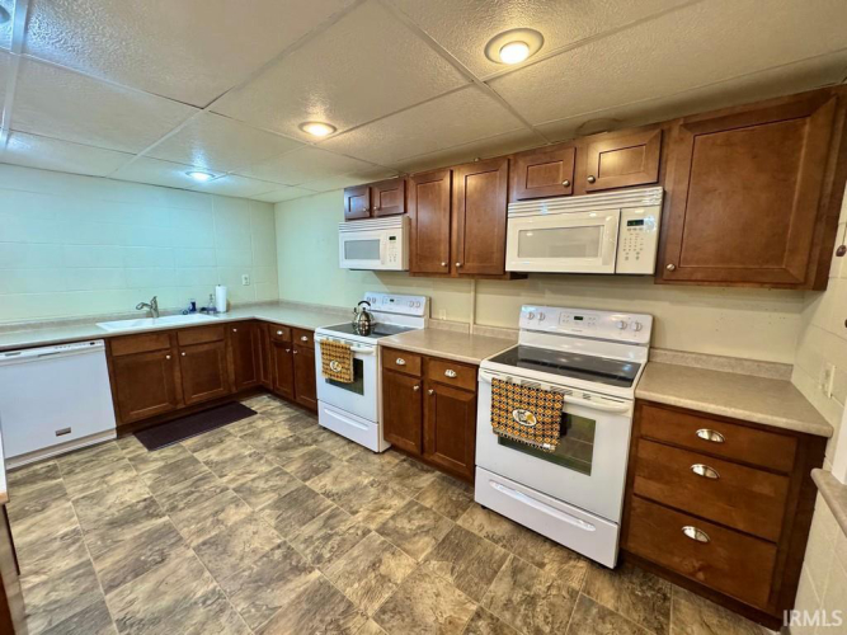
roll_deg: -0.2
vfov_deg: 85.7
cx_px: 424
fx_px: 342
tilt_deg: -9.2
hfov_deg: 102.1
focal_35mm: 14
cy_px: 318
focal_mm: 2.22
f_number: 2.2
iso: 250
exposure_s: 1/120
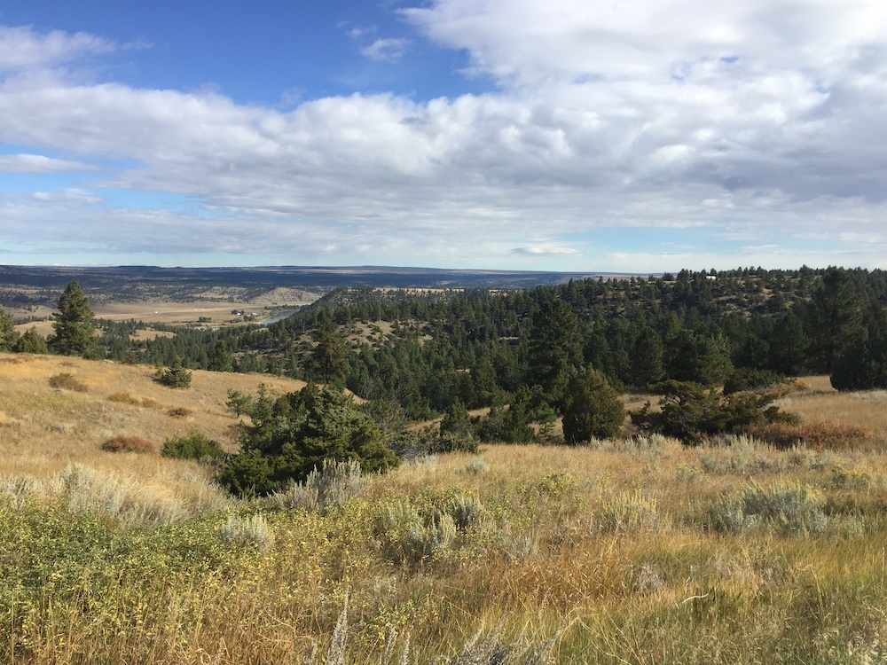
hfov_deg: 61.7
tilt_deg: -3.7
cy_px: 332
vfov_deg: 48.2
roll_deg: -2.4
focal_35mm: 29
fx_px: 743
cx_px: 444
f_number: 2.2
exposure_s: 1/1799
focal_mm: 4.2
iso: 32
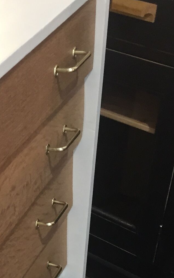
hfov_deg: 12.3
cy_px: 347
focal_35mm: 99
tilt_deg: -40.7
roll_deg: +3.0
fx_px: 751
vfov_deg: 19.6
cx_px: -117
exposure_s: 1/33
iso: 100
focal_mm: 4.15
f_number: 2.2
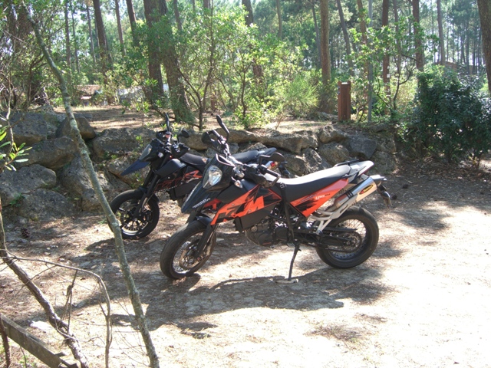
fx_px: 539
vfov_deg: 37.7
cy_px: 184
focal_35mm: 38
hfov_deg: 49.0
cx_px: 246
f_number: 2.8
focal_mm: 7.9
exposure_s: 1/160
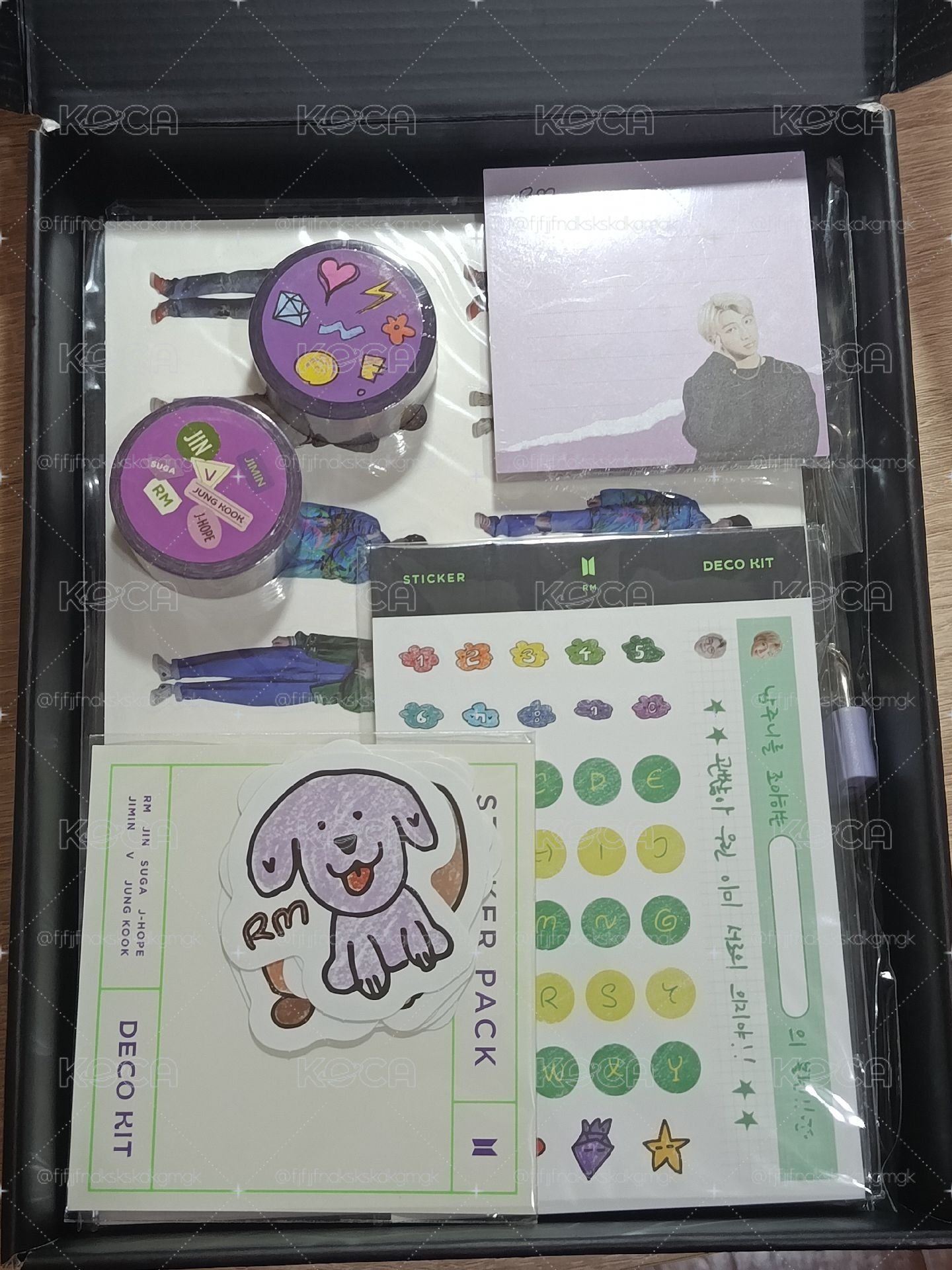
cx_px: 476
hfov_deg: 30.3
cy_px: 635
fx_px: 1760
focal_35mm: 48
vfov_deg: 39.7
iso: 637
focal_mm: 5.24
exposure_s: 1/120
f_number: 1.7
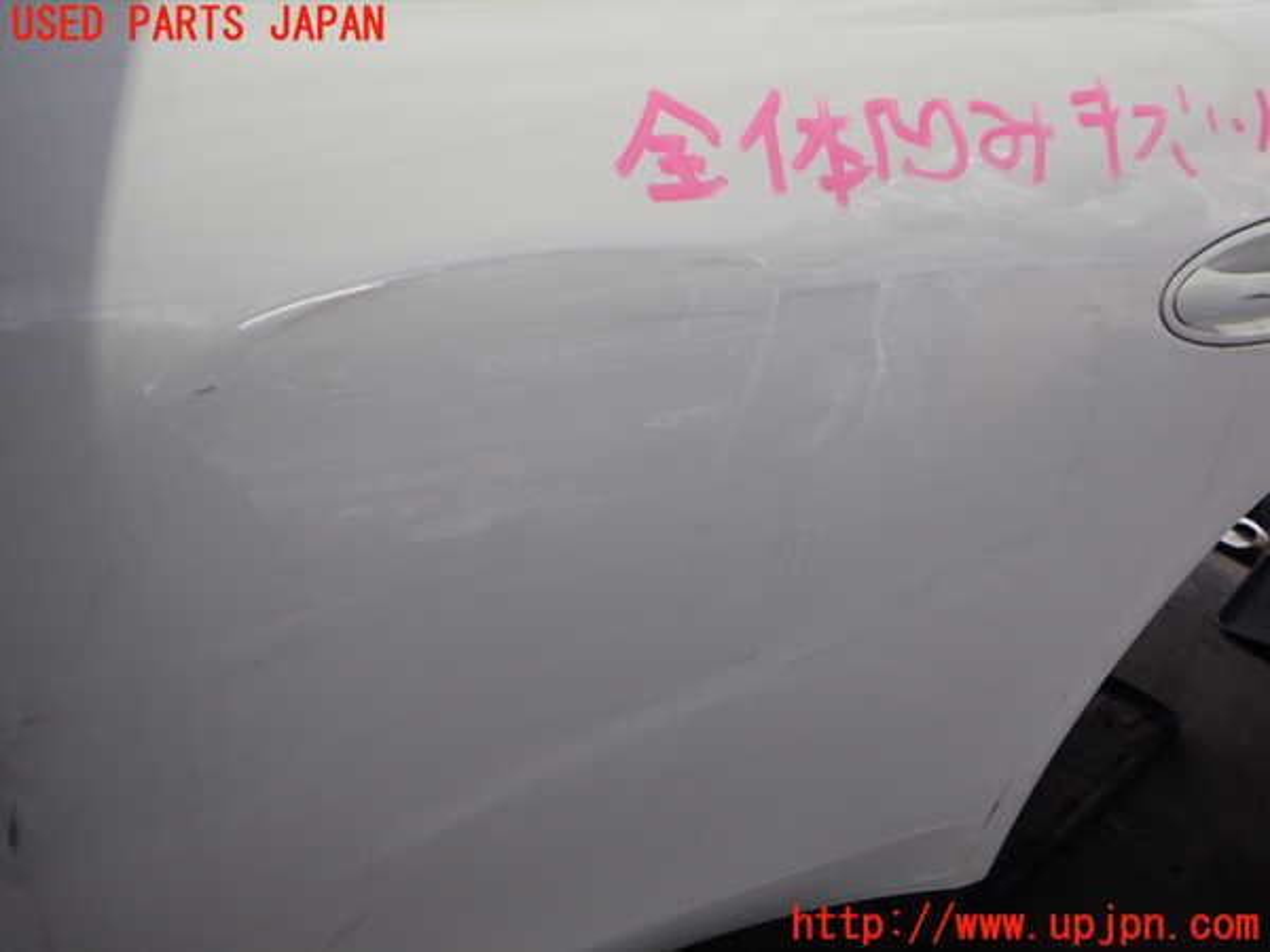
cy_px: 476
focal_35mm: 30
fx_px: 1101
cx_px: 635
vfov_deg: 46.8
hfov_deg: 60.0
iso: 200
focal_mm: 5.4
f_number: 2.3
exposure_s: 1/80
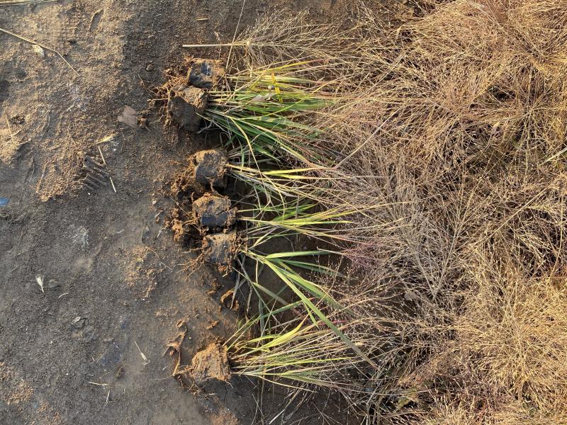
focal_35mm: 26
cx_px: 284
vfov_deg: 53.1
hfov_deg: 67.3
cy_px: 212
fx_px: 426
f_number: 1.8
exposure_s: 1/173
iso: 32
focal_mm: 4.25
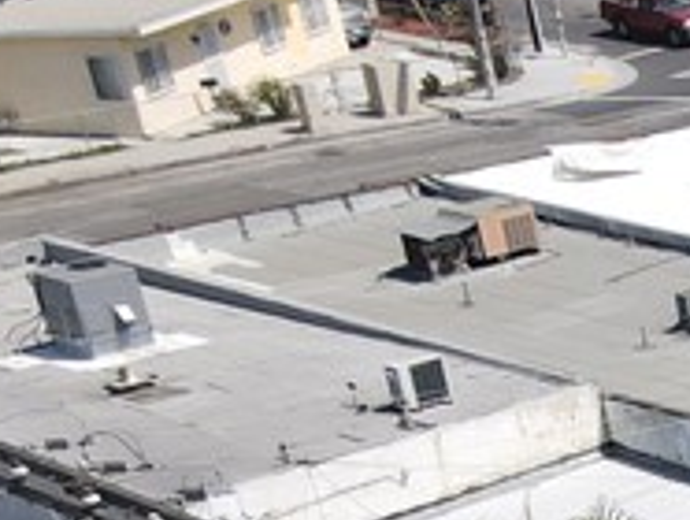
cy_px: 1189
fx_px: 2635
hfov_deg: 11.8
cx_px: 1721
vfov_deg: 10.0
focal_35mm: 132
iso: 100
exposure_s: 1/50
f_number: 2.8
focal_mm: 4.5
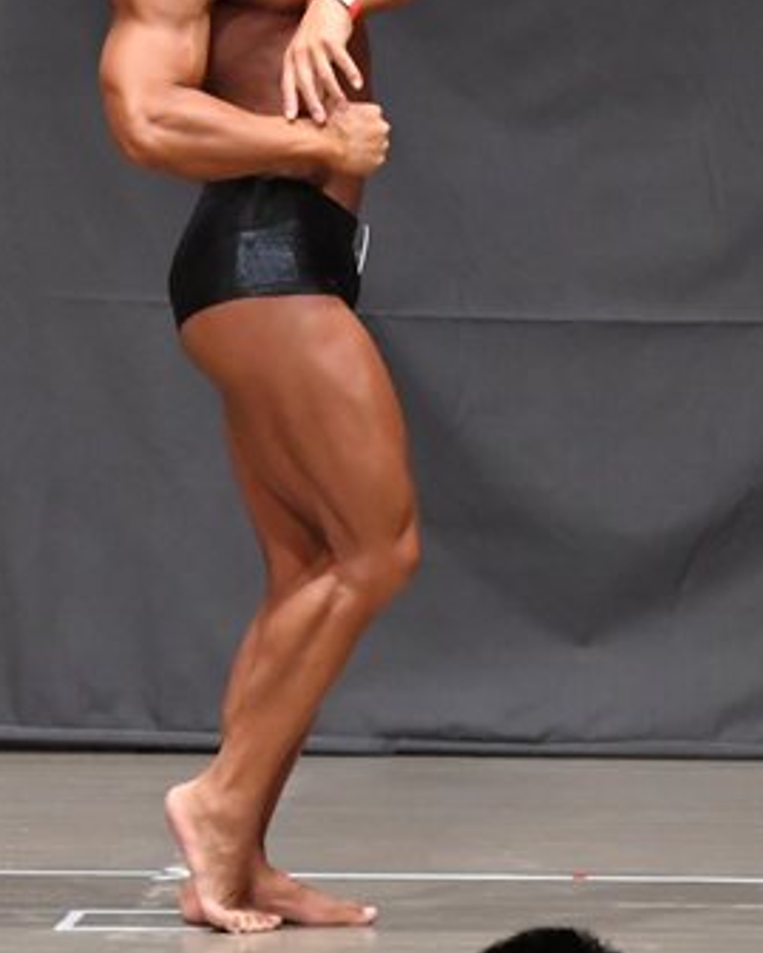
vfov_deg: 3.7
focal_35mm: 519
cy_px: 261
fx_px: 14643
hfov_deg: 3.0
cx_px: 311
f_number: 5.6
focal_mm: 160
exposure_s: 1/400
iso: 8000
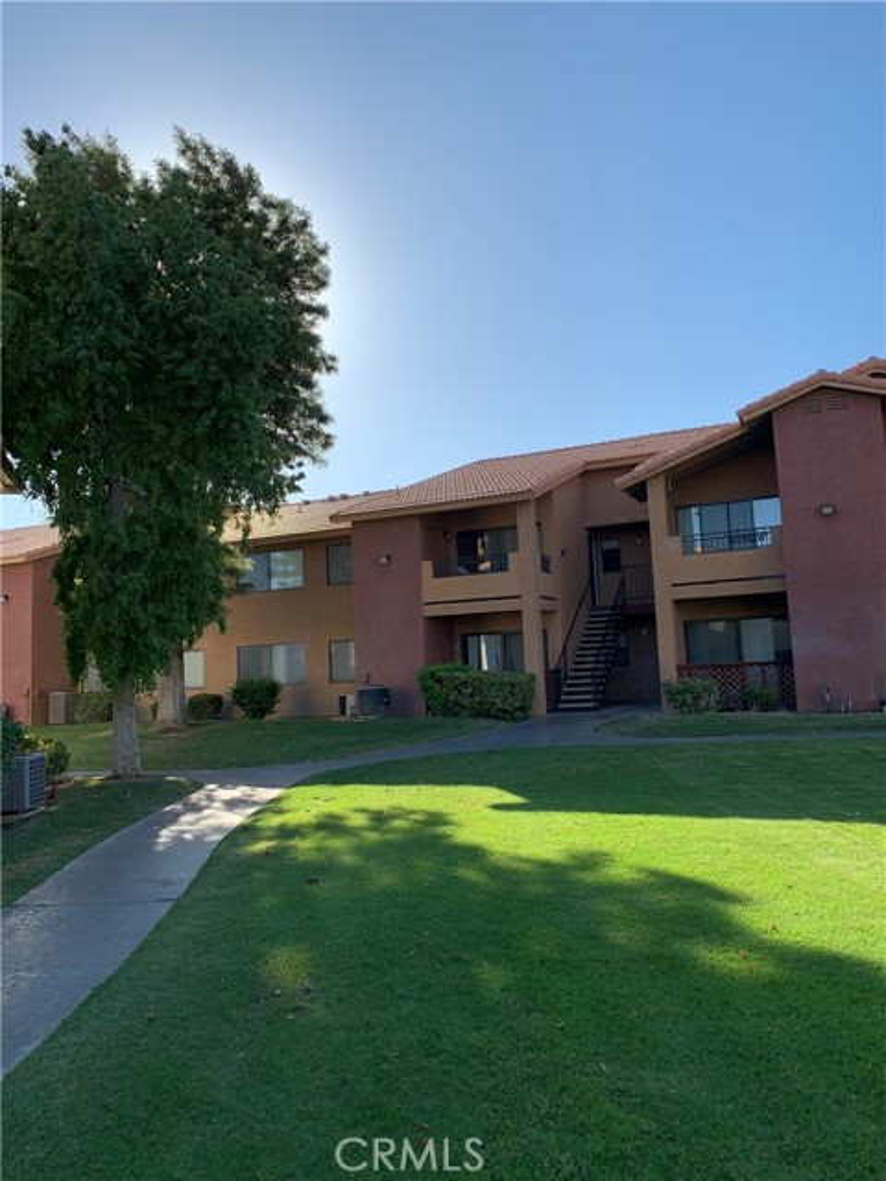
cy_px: 590
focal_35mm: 26
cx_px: 443
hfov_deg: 53.1
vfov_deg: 67.3
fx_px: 887
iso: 25
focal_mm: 4.25
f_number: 1.8
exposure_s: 1/2208
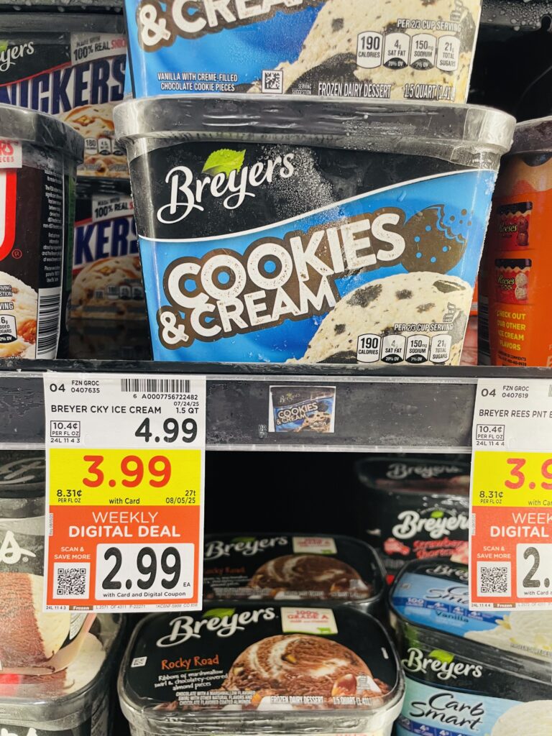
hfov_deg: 53.1
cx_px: 276
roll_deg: -1.2
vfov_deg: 67.3
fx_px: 553
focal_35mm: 26
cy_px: 368
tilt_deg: -11.3
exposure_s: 1/60
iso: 80
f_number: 1.6
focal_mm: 4.2
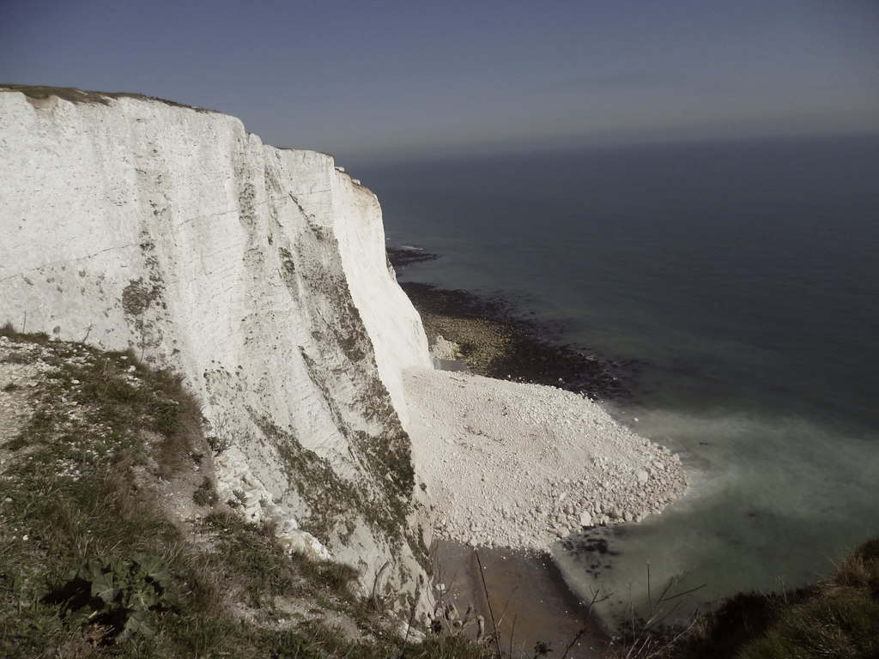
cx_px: 440
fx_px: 711
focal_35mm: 28
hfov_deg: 63.4
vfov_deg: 49.7
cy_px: 330
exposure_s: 1/320
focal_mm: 5
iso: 80
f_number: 9
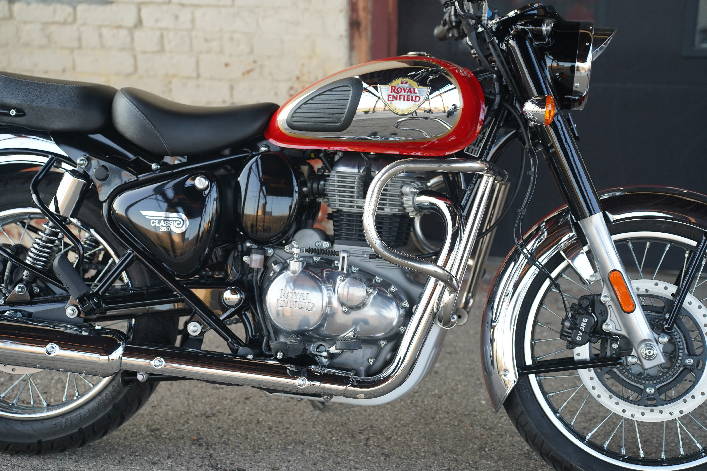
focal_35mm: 75
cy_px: 236
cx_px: 354
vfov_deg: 18.2
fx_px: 1473
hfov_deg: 27.0
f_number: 3.2
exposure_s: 1/200
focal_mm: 75
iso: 320
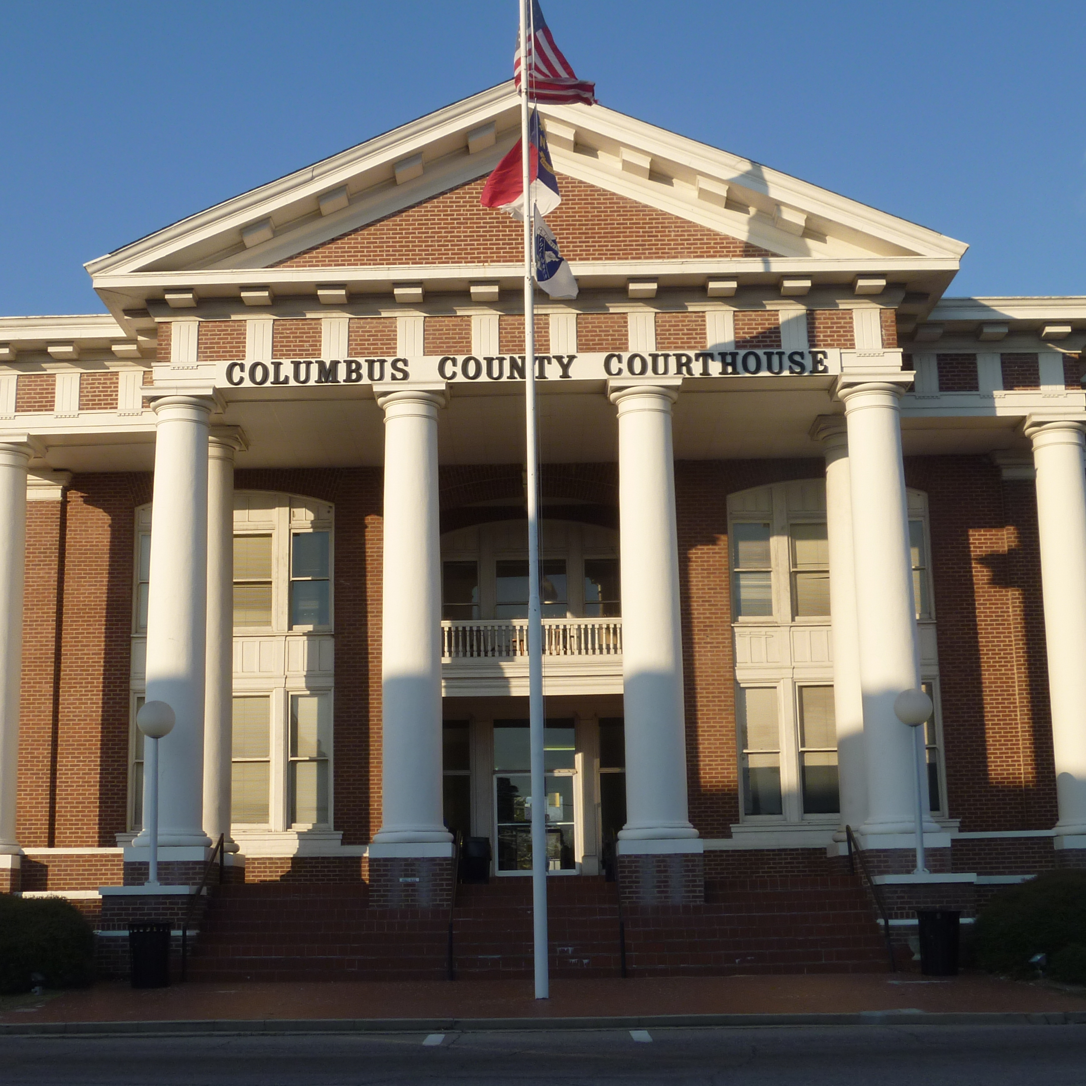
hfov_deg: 36.1
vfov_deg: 36.1
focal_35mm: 47
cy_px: 516
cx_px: 527
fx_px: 1668
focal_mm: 6.3
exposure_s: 1/320
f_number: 5.6
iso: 80
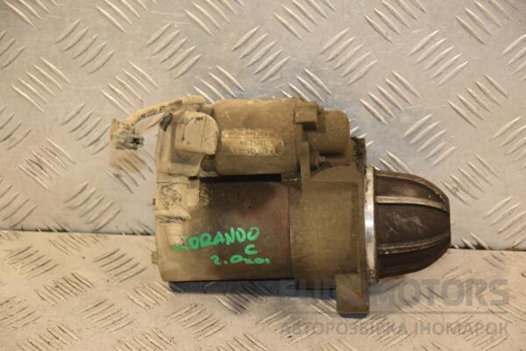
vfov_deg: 11.4
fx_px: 1753
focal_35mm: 120
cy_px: 176
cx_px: 263
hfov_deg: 17.1
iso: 800
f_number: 5.3
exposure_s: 1/100
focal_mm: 80
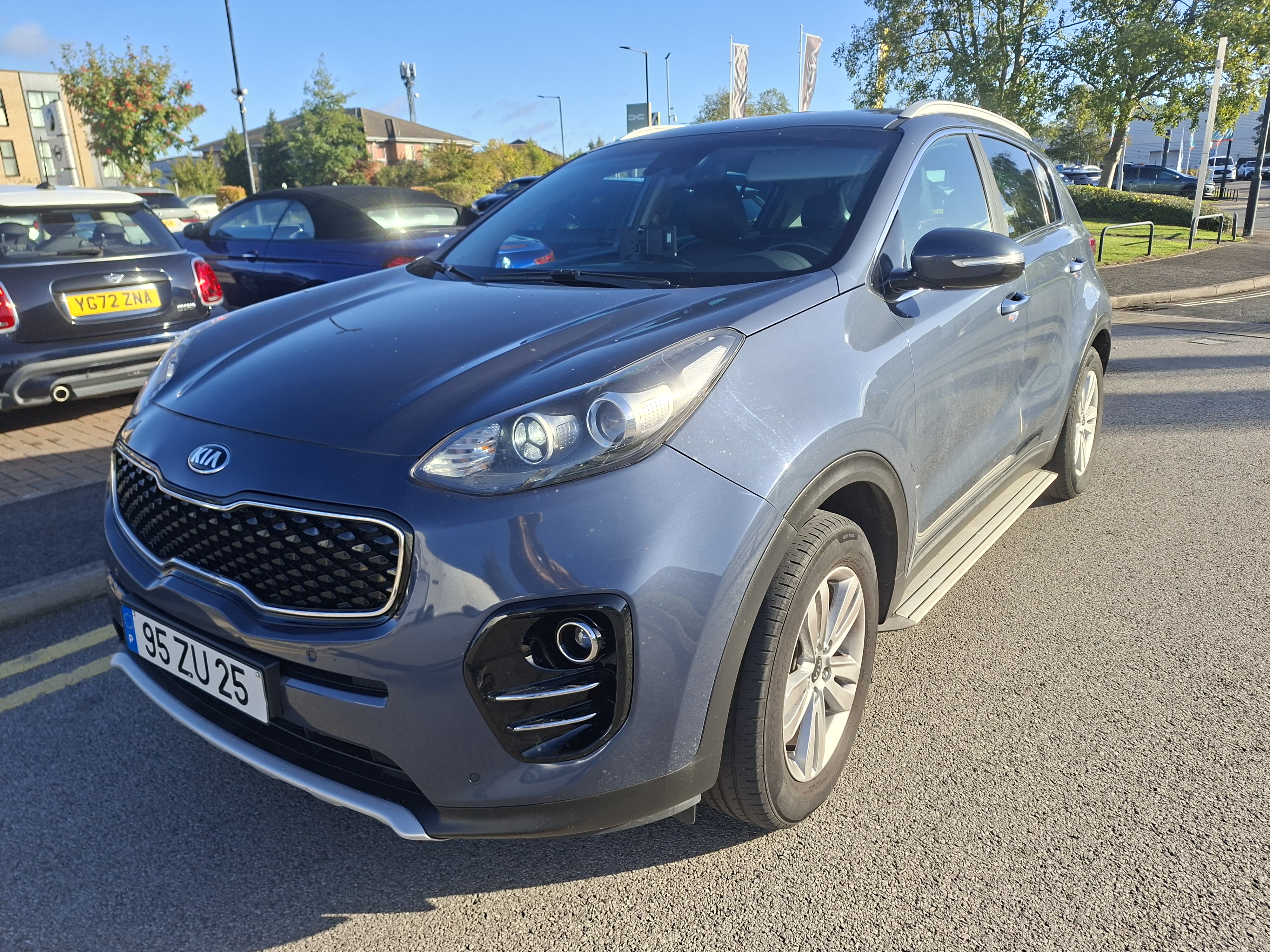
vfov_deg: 58.9
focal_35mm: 23
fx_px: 844
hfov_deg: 73.9
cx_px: 635
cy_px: 476
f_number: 1.8
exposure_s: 1/1059
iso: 50
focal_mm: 5.54
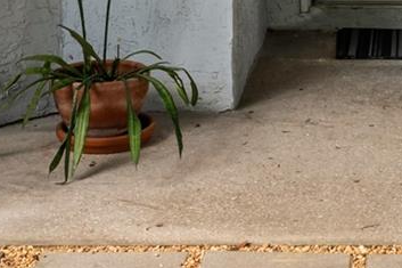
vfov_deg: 9.9
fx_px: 1417
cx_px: 409
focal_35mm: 127
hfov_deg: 15.8
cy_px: -306
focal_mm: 28
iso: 800
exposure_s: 1/125
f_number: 6.3
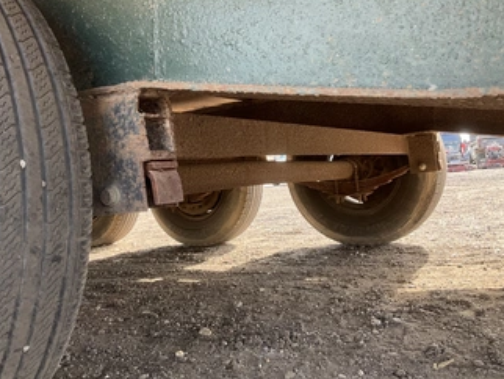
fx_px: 525
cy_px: 163
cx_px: 246
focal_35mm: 36
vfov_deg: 39.6
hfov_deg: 51.3
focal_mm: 3
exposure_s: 1/122
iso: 50
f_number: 1.8
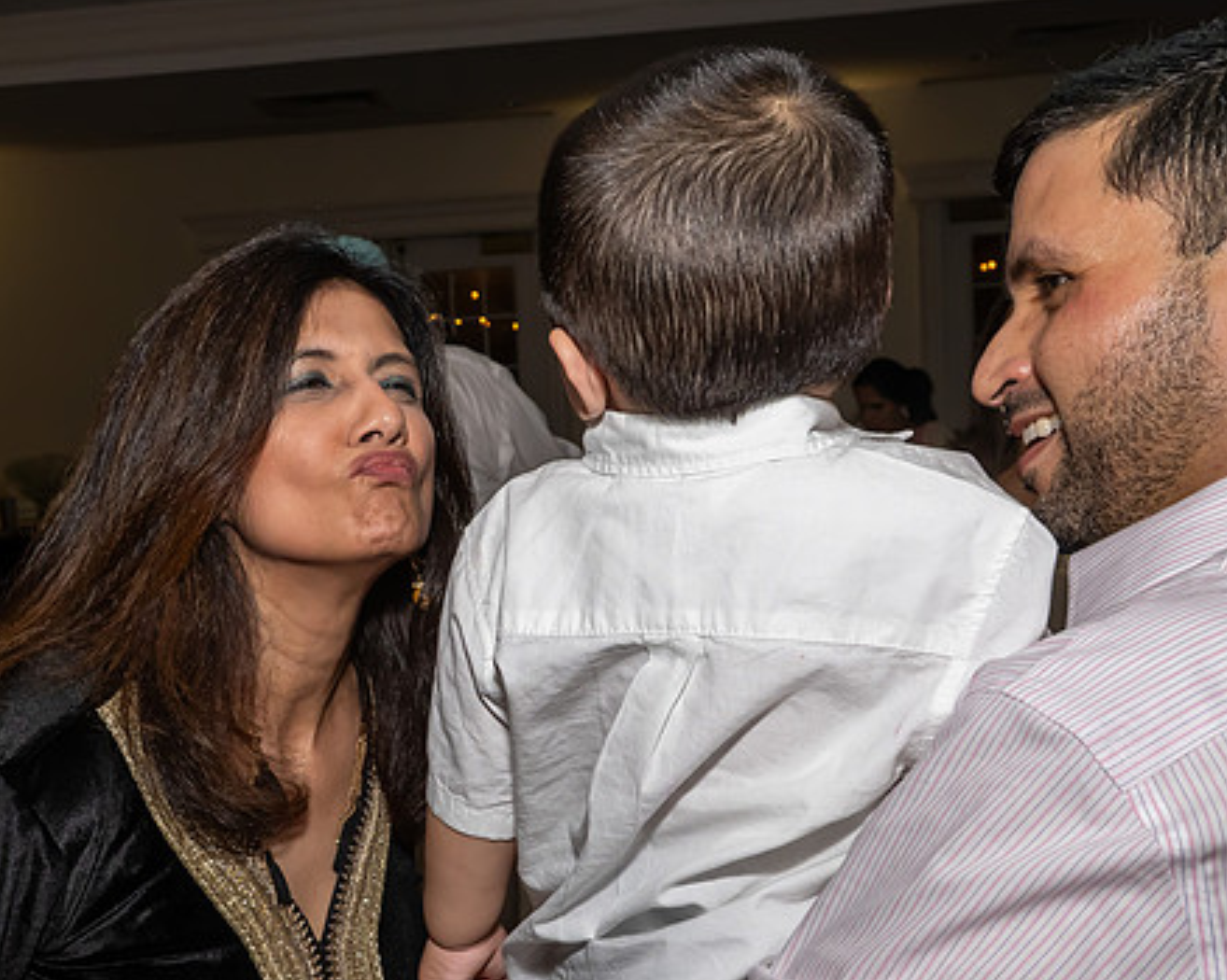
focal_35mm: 55
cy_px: 602
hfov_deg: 33.6
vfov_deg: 27.5
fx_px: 1996
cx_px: 337
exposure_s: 1/250
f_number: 8
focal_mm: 23
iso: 640
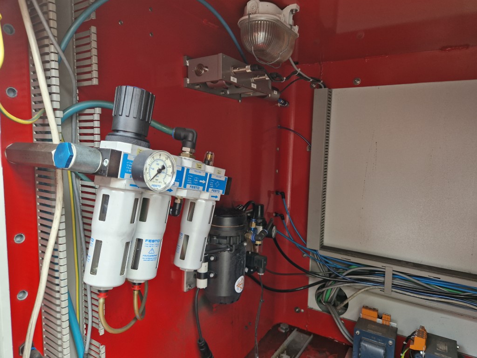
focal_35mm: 23
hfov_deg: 73.9
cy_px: 179
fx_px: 317
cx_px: 238
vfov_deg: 58.9
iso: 100
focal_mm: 5.4
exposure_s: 1/100
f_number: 1.8
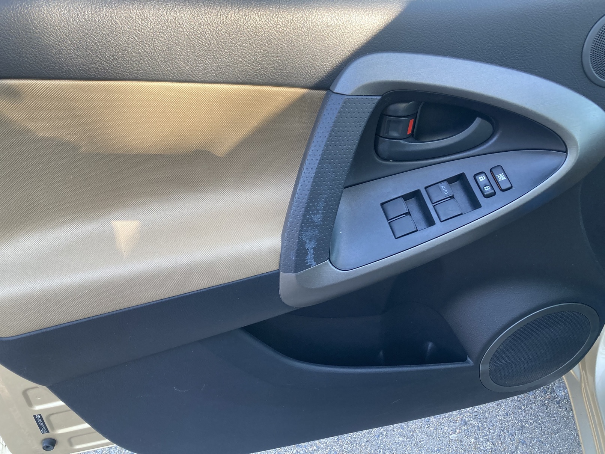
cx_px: 302
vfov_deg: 49.7
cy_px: 227
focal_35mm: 28
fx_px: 489
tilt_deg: -40.0
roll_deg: +0.6
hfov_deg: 63.4
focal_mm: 3.99
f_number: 1.8
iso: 50
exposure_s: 1/121
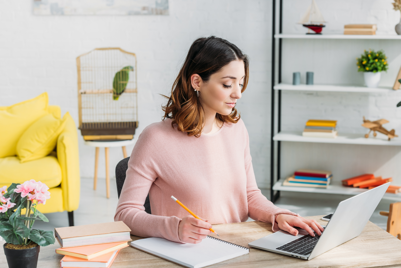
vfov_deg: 19.5
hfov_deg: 28.8
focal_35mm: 70
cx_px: 200
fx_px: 780
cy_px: 134
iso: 100
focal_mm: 70
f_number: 5.6
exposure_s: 1/200
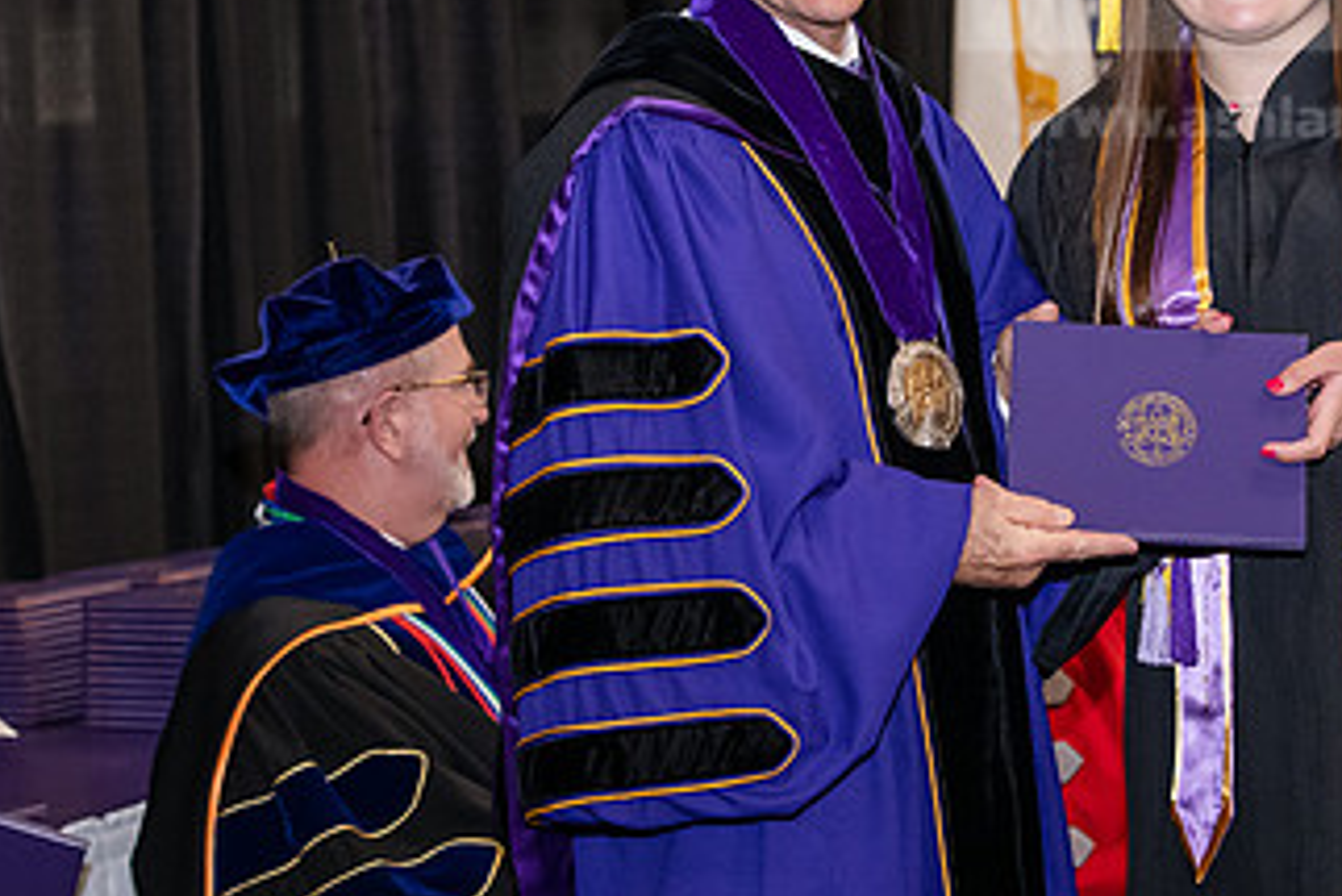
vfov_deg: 10.9
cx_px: 834
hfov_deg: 16.2
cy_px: 206
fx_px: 4699
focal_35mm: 126
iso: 2500
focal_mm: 70
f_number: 5
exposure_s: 1/200
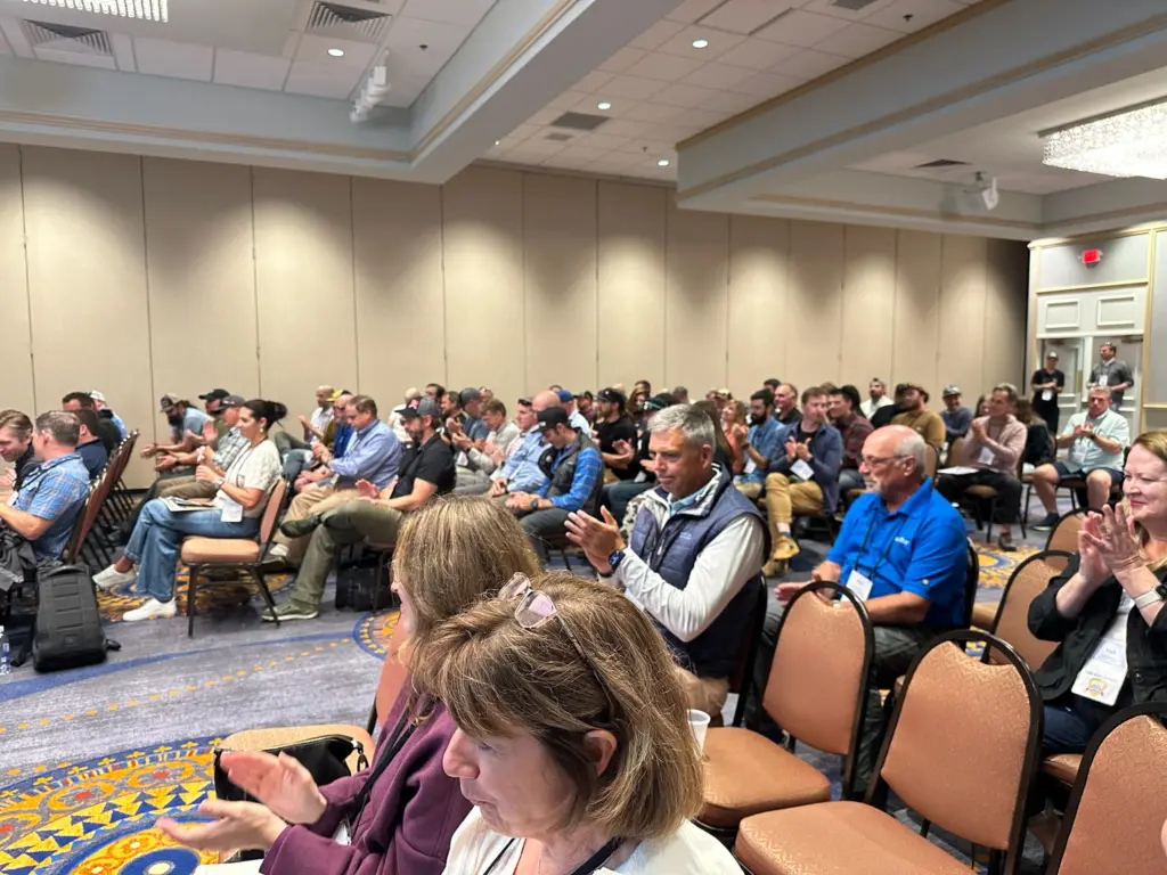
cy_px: 438
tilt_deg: -4.8
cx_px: 584
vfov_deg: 56.8
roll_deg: -0.1
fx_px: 809
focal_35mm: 24
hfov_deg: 71.6
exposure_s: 1/60
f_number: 1.78
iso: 320
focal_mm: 6.86
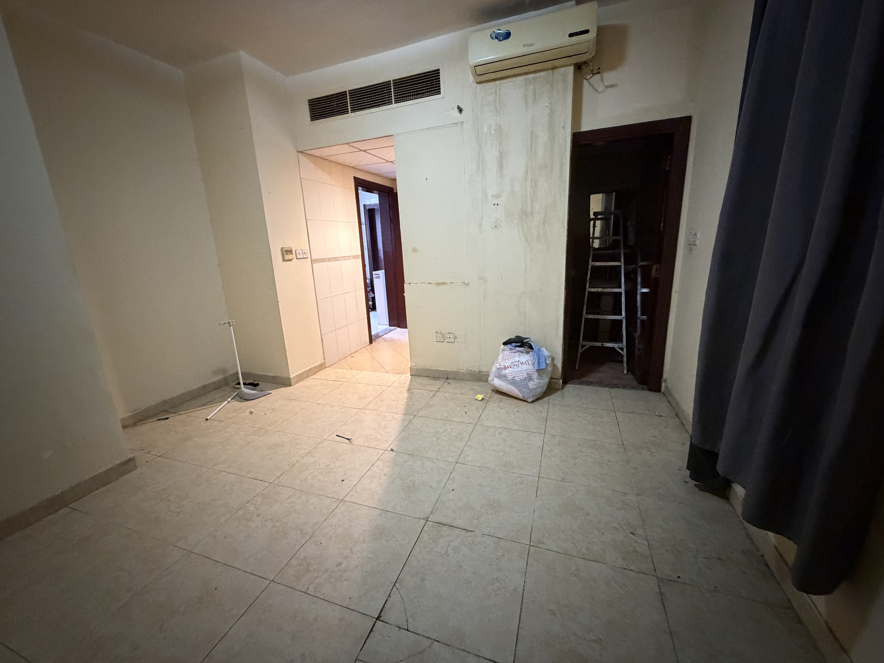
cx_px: 442
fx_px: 358
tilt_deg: -13.6
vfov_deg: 85.7
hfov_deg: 102.1
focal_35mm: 14
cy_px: 332
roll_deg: +3.2
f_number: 2.2
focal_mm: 2.22
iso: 1000
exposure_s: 1/33
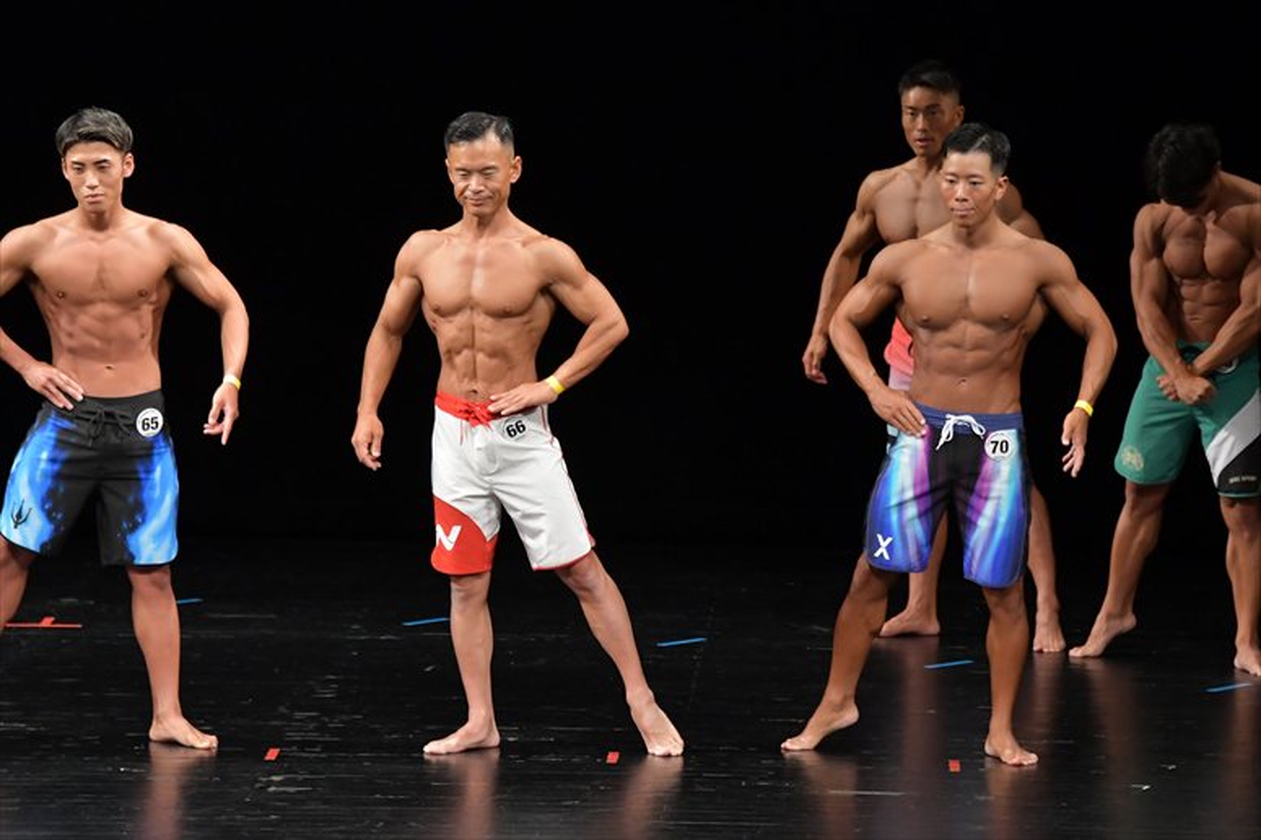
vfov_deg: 5.4
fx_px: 8928
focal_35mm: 255
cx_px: 630
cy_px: 420
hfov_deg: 8.1
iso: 3200
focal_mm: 170
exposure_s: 1/400
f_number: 5.6
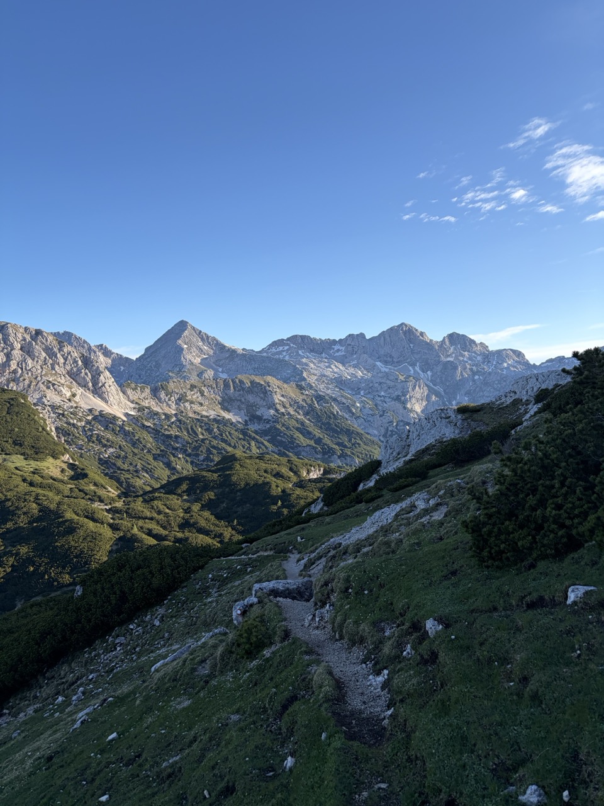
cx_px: 302
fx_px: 605
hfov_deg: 53.1
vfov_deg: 67.3
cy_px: 403
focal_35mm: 26
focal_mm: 5.96
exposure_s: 1/1484
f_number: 1.6
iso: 50
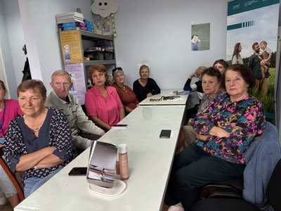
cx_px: 140
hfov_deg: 67.3
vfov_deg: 53.1
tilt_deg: -12.8
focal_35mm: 26
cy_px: 106
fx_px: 211
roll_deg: +3.5
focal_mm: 5.96
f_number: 1.6
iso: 160
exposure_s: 1/50
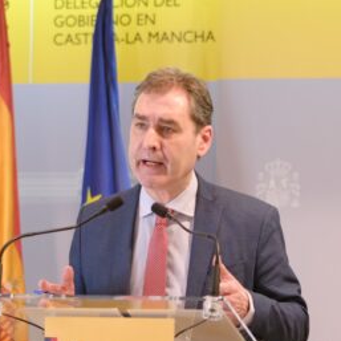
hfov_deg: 8.2
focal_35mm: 212
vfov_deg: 8.3
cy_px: 178
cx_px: 102
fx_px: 2363
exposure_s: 1/100
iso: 800
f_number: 2.8
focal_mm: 85
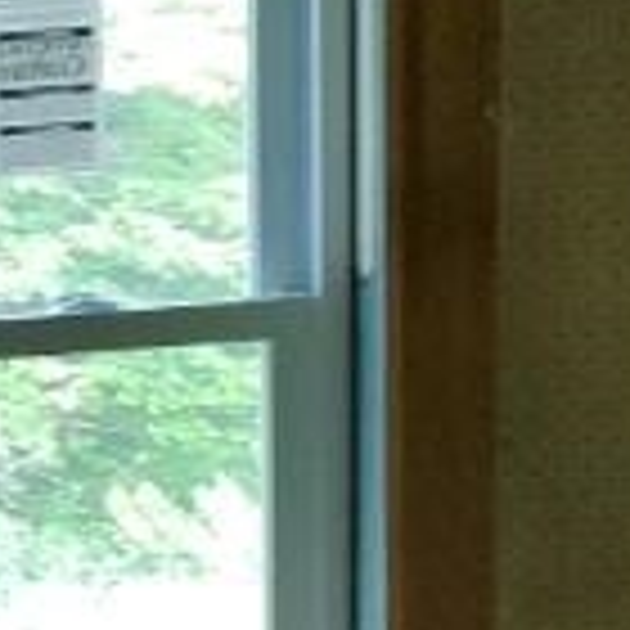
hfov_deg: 15.0
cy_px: 801
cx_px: -387
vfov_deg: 15.8
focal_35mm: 105
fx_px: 2162
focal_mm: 4.3
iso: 320
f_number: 2.4
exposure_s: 1/120
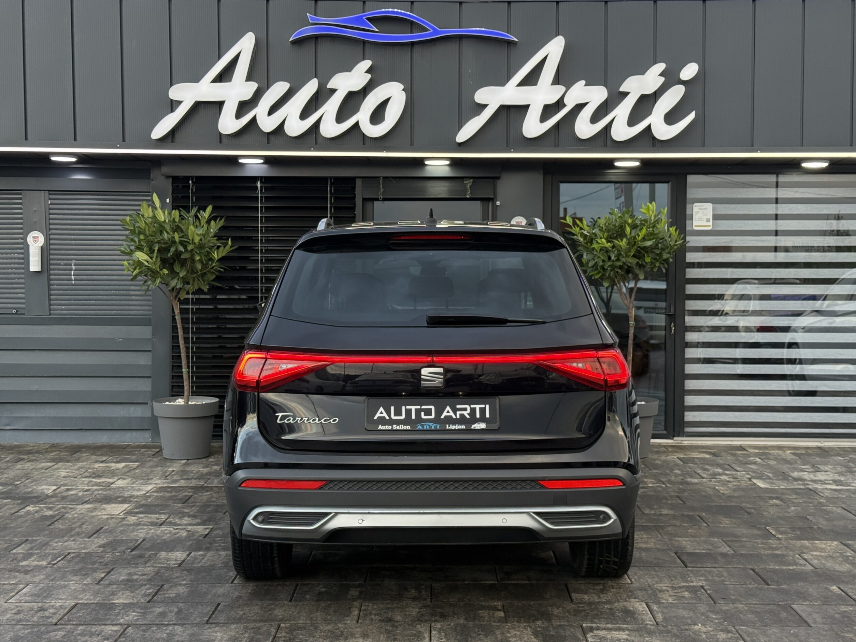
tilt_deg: -1.5
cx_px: 423
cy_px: 317
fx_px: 1212
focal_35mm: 49
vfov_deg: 29.7
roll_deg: -0.3
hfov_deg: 38.9
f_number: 1.78
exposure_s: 1/195
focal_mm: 6.76
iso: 160
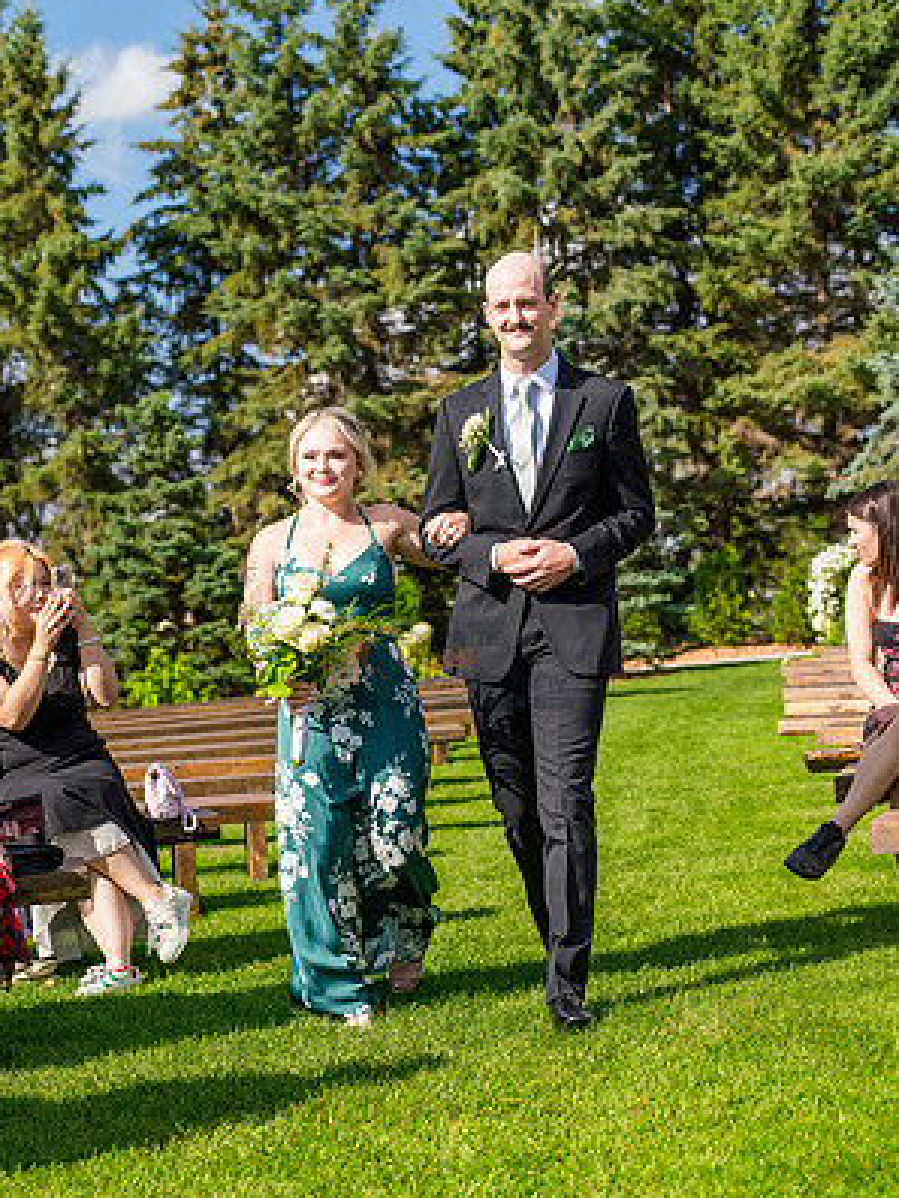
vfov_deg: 26.7
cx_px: 450
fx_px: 2526
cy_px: 664
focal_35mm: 73
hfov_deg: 20.2
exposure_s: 1/2500
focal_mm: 67
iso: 400
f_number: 4
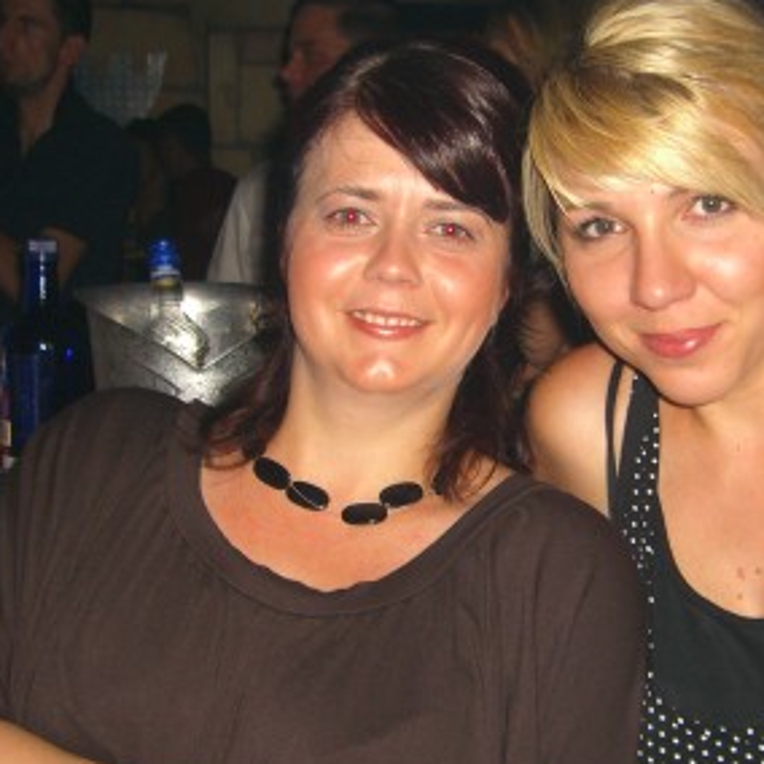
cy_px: 412
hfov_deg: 24.2
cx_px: 498
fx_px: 1773
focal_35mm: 71
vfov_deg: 24.3
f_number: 2.8
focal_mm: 7.9
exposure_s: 1/60
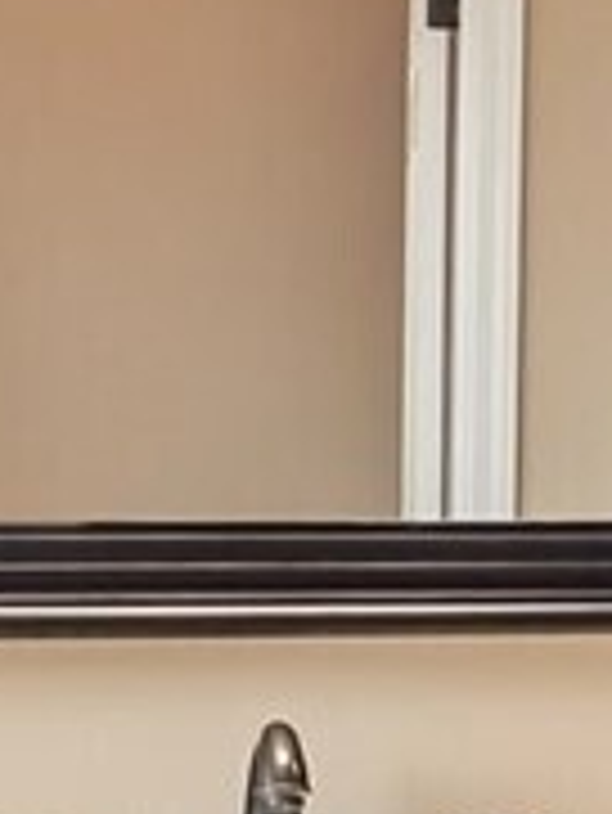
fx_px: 3391
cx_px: 1411
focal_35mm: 144
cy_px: 537
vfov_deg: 13.7
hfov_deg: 9.3
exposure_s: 1/80
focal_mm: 16
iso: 1600
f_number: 8
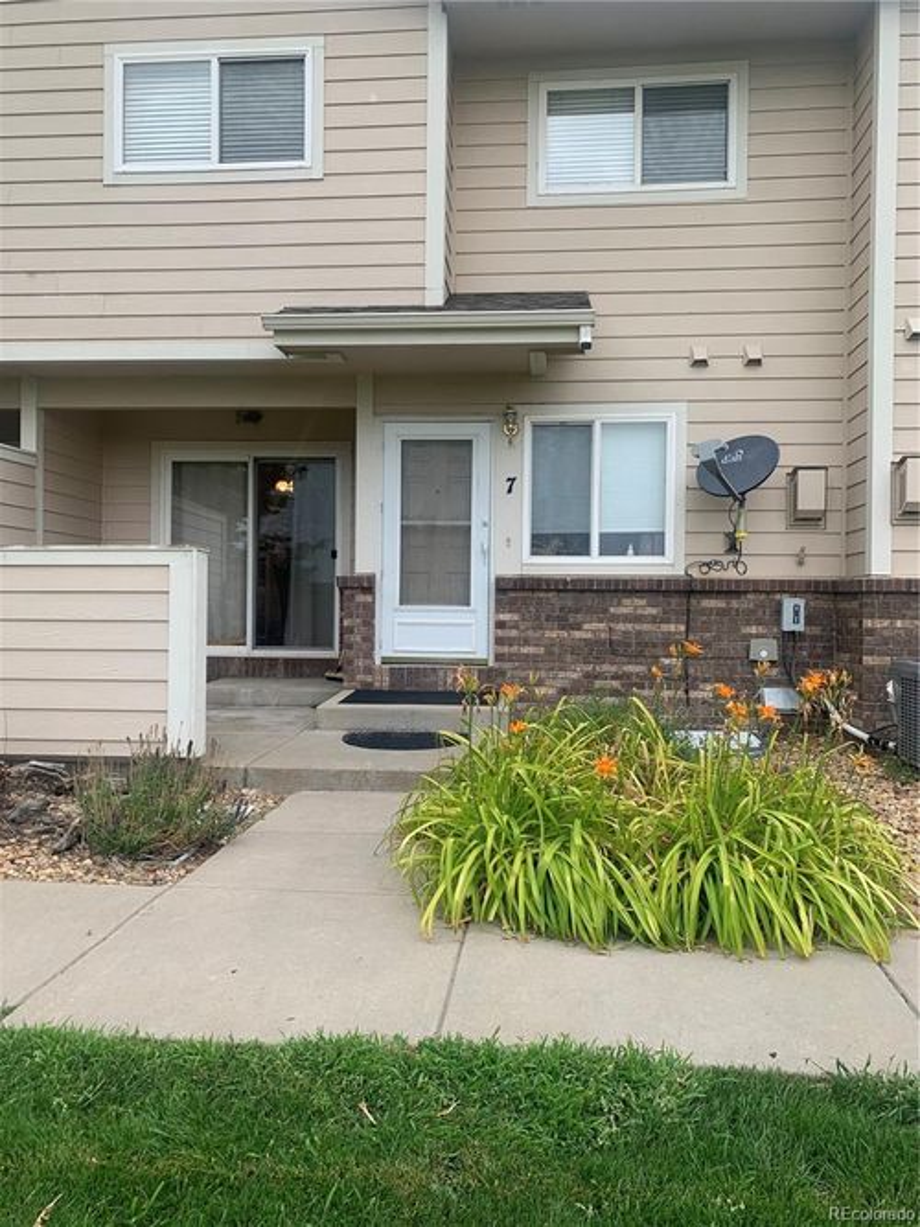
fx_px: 922
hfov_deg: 53.0
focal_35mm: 26
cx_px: 460
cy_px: 614
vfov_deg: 67.3
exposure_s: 1/122
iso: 25
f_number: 1.8
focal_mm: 4.25
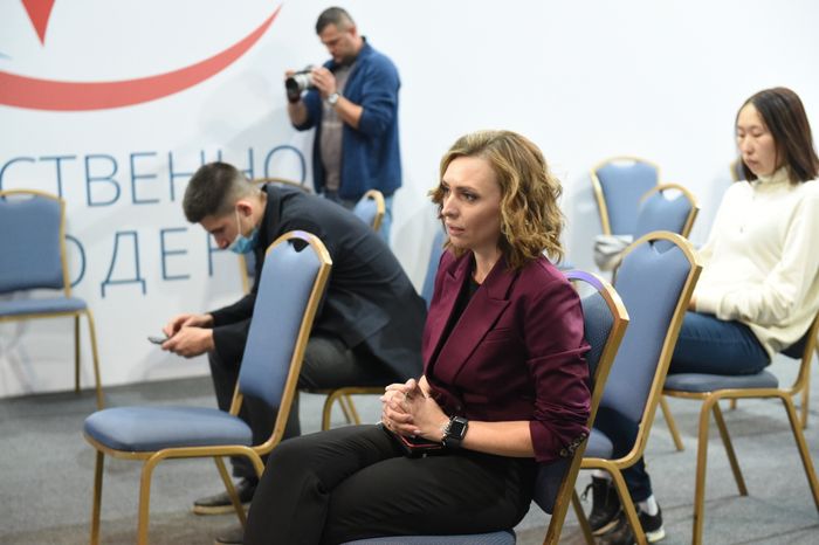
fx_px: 1592
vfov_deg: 19.4
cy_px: 272
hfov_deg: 28.9
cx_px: 410
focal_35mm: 70
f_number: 4
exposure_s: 1/500
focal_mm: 70
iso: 12800
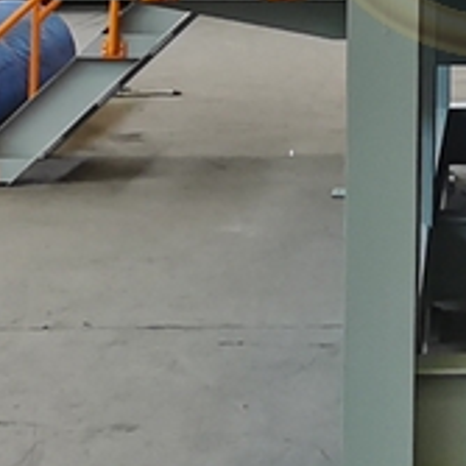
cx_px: 569
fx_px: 1645
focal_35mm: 108
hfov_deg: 15.5
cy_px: -156
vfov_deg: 15.3
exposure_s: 1/100
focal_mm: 1.78
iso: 100
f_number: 2.4
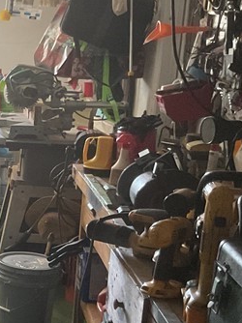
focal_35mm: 89
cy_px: 213
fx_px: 831
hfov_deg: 14.6
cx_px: -189
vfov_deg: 21.9
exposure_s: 1/30
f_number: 1.8
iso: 250
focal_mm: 3
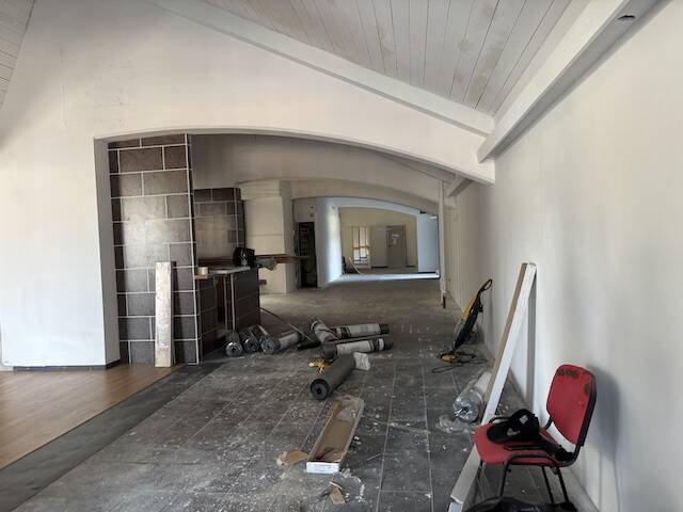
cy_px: 256
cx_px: 342
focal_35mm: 26
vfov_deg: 53.1
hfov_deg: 67.3
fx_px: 513
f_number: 1.6
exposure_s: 1/60
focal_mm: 5.96
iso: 160
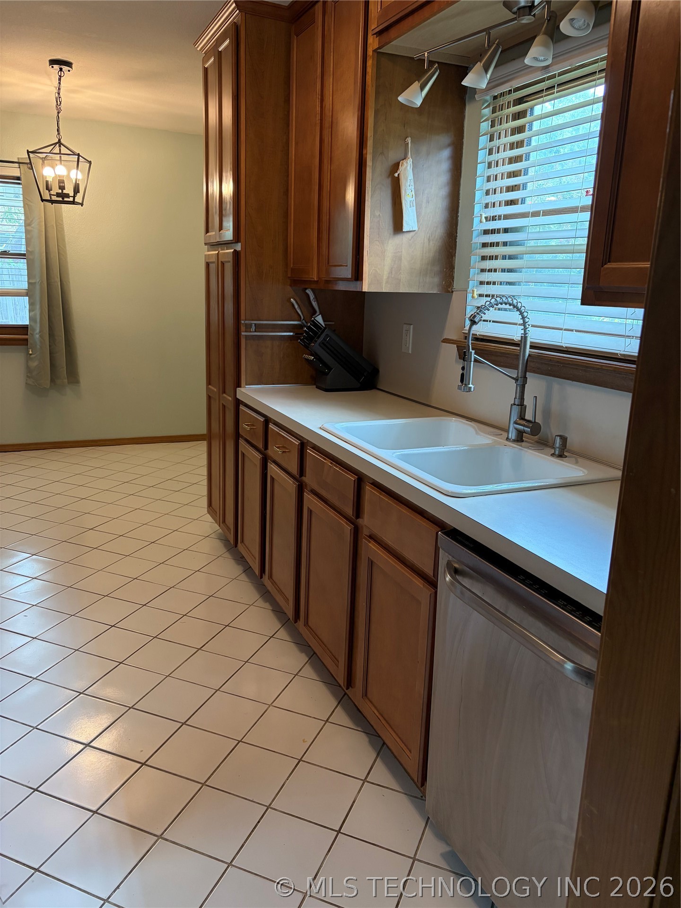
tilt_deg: -12.2
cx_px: 340
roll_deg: -2.0
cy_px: 454
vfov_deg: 67.3
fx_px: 682
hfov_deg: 53.1
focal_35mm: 26
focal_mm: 5.96
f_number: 1.6
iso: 250
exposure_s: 1/120
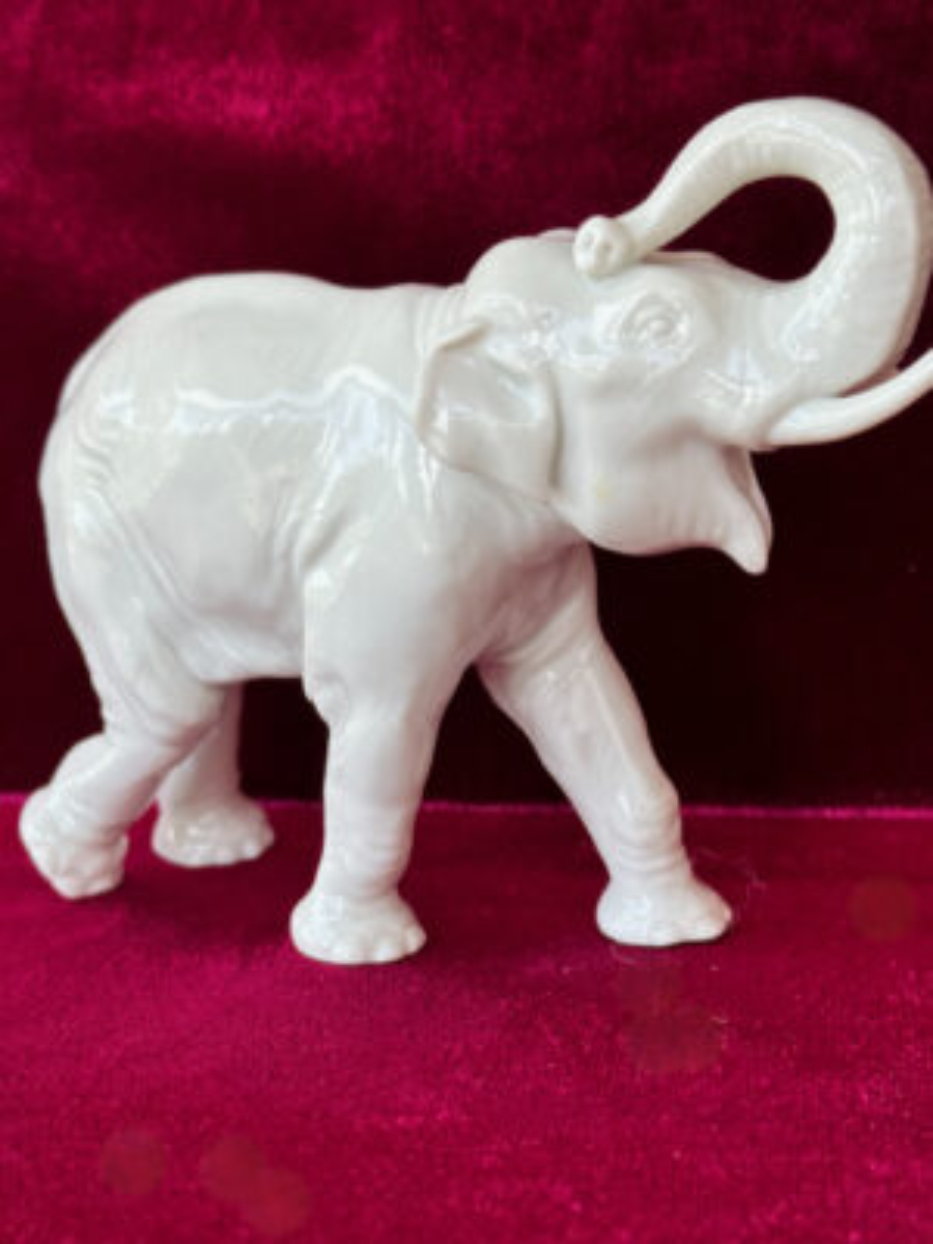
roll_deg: +0.8
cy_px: 622
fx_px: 1725
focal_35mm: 48
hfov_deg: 30.3
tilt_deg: -13.2
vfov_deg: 39.7
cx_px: 466
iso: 50
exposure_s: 1/185
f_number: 1.78
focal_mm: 6.76
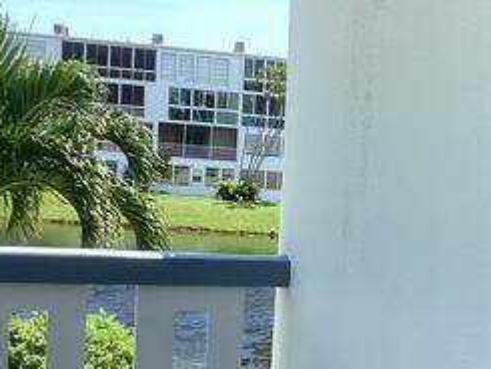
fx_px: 1149
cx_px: 557
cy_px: 273
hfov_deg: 22.6
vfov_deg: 18.1
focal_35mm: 81
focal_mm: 3.3
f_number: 2.4
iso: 25
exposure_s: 1/532
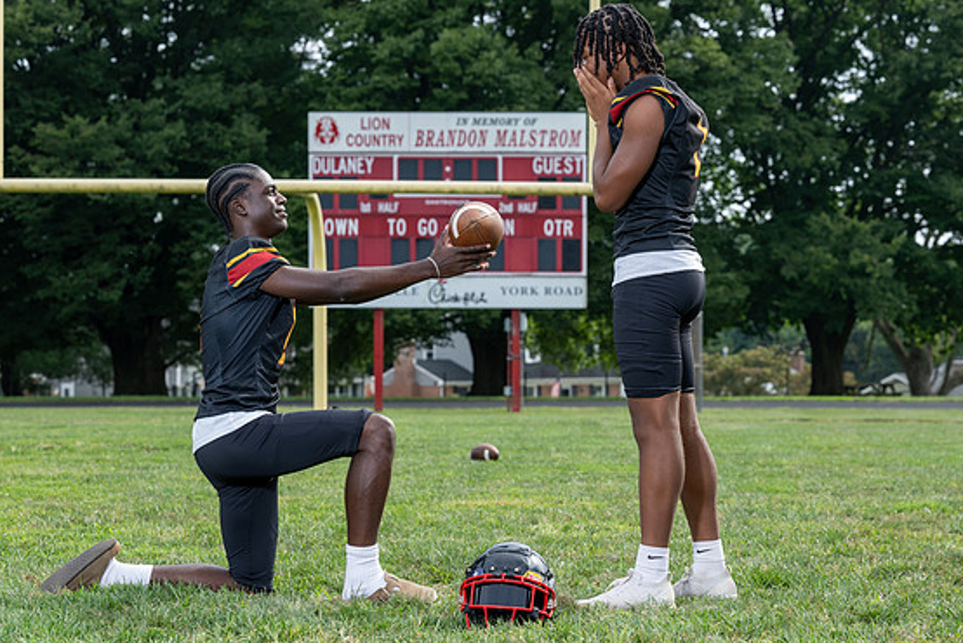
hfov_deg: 20.2
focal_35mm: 101
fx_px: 2703
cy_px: 398
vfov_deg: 13.6
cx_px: 560
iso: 100
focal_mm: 76
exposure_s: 1/160
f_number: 5.6
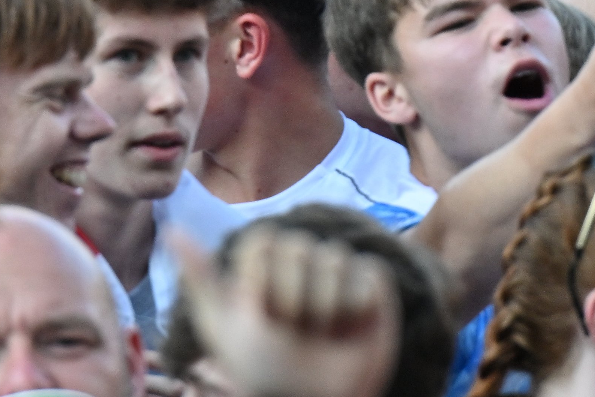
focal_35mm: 1039
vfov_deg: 1.3
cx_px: 534
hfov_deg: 2.0
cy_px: -512
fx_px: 17169
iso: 400
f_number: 5.6
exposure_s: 1/320
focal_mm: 200
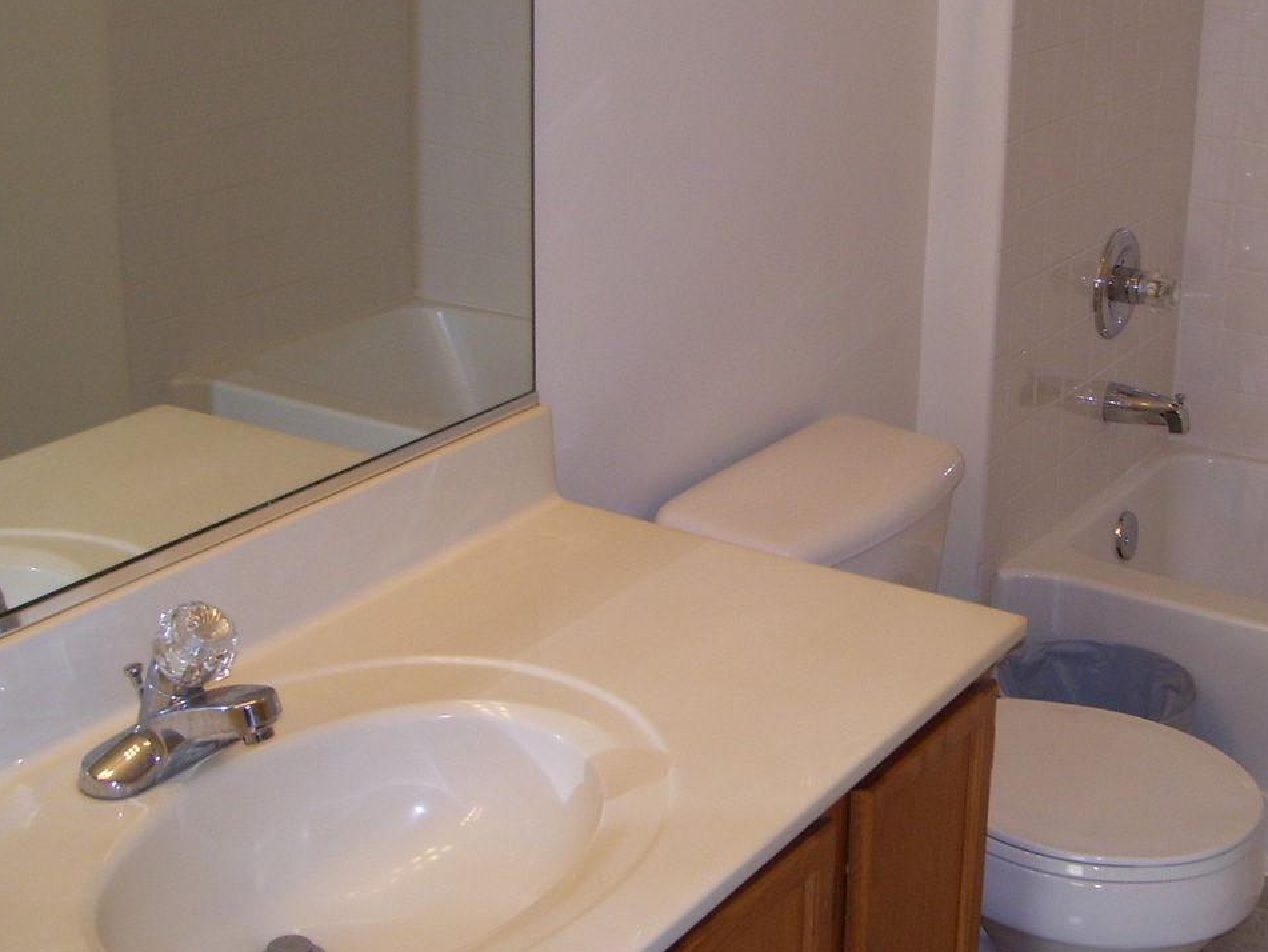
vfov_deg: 26.1
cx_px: 861
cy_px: 408
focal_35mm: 56
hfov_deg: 34.0
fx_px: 2052
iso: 80
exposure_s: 1/60
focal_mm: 6
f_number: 2.7
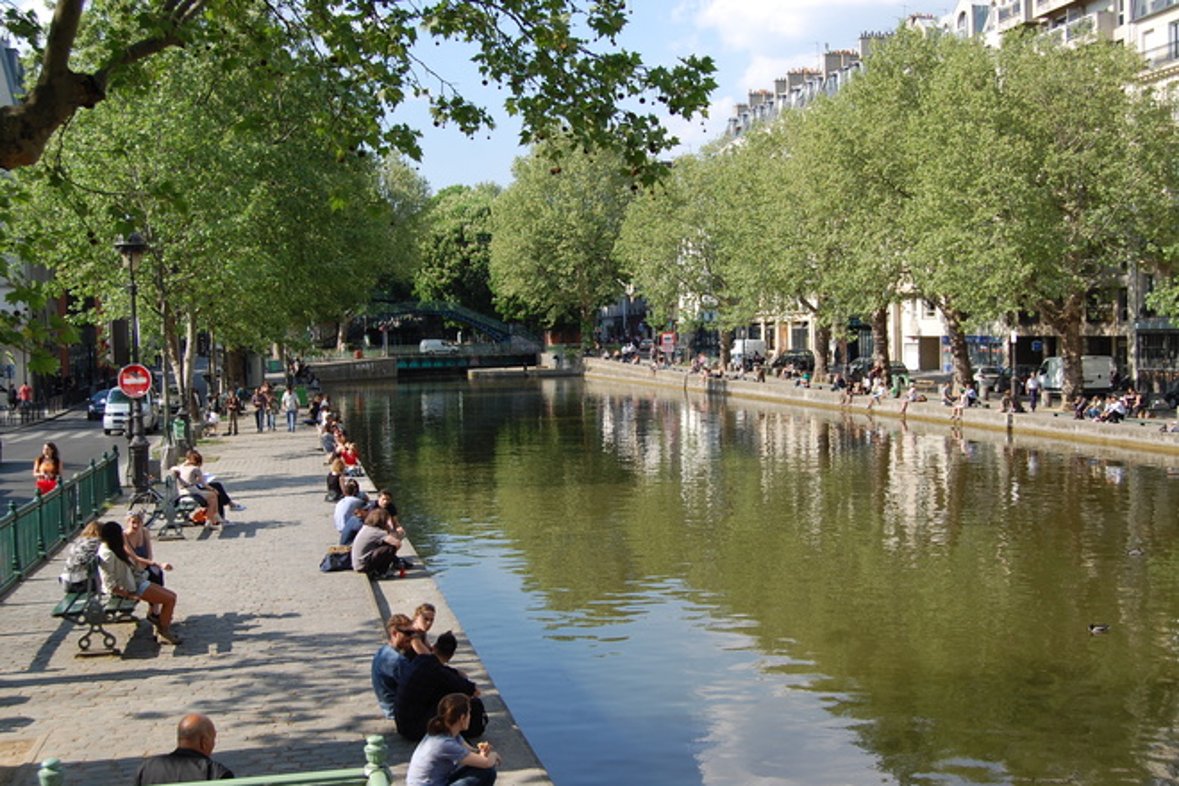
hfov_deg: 43.6
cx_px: 590
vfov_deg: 29.9
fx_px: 1474
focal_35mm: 45
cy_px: 393
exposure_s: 1/200
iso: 200
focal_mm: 30
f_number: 7.1
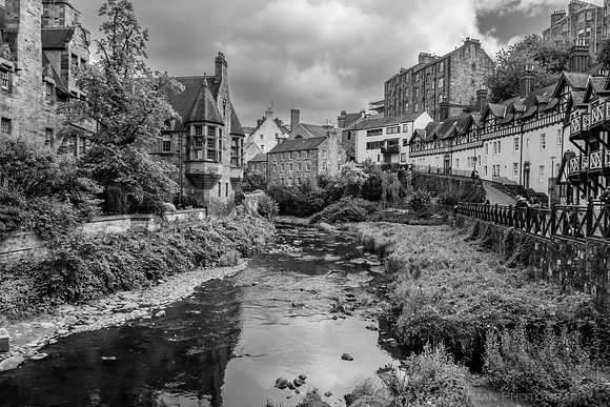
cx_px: 305
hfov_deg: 71.6
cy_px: 204
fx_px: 423
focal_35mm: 25
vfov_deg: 51.4
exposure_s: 1/160
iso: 1250
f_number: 22
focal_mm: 24
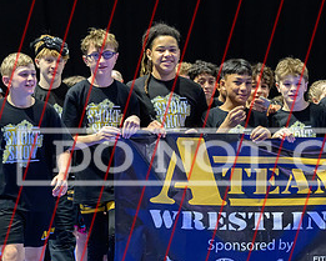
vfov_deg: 9.3
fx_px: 1602
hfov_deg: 11.6
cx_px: 249
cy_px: 192
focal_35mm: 166
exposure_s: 1/320
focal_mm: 70
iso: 7200
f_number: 5.6
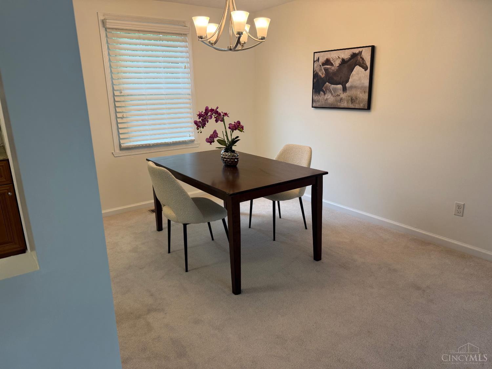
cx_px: 246
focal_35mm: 24
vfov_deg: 56.8
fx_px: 341
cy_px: 184
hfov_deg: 71.6
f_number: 1.78
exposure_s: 1/120
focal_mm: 6.76
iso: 125
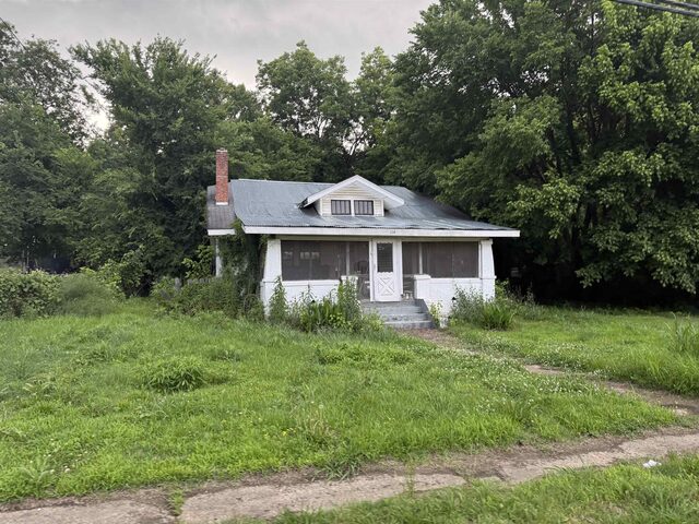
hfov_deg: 71.6
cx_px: 350
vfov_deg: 56.8
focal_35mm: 24
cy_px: 262
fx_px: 485
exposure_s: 1/226
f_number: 1.78
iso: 160
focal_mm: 6.76
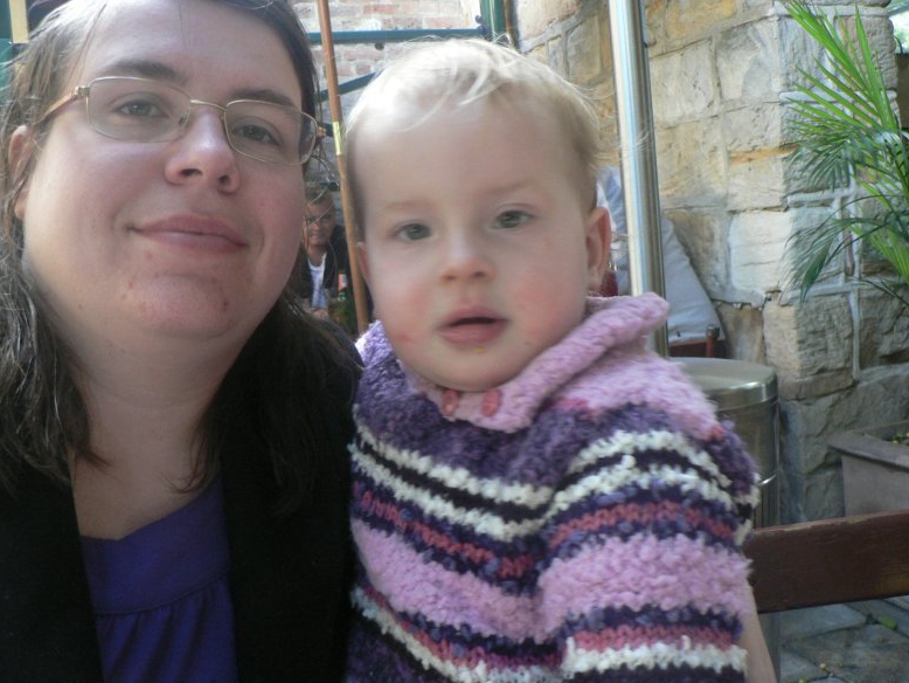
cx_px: 451
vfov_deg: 38.7
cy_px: 334
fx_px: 972
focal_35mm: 37
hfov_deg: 50.1
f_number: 2.8
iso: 200
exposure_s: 1/15
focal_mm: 6
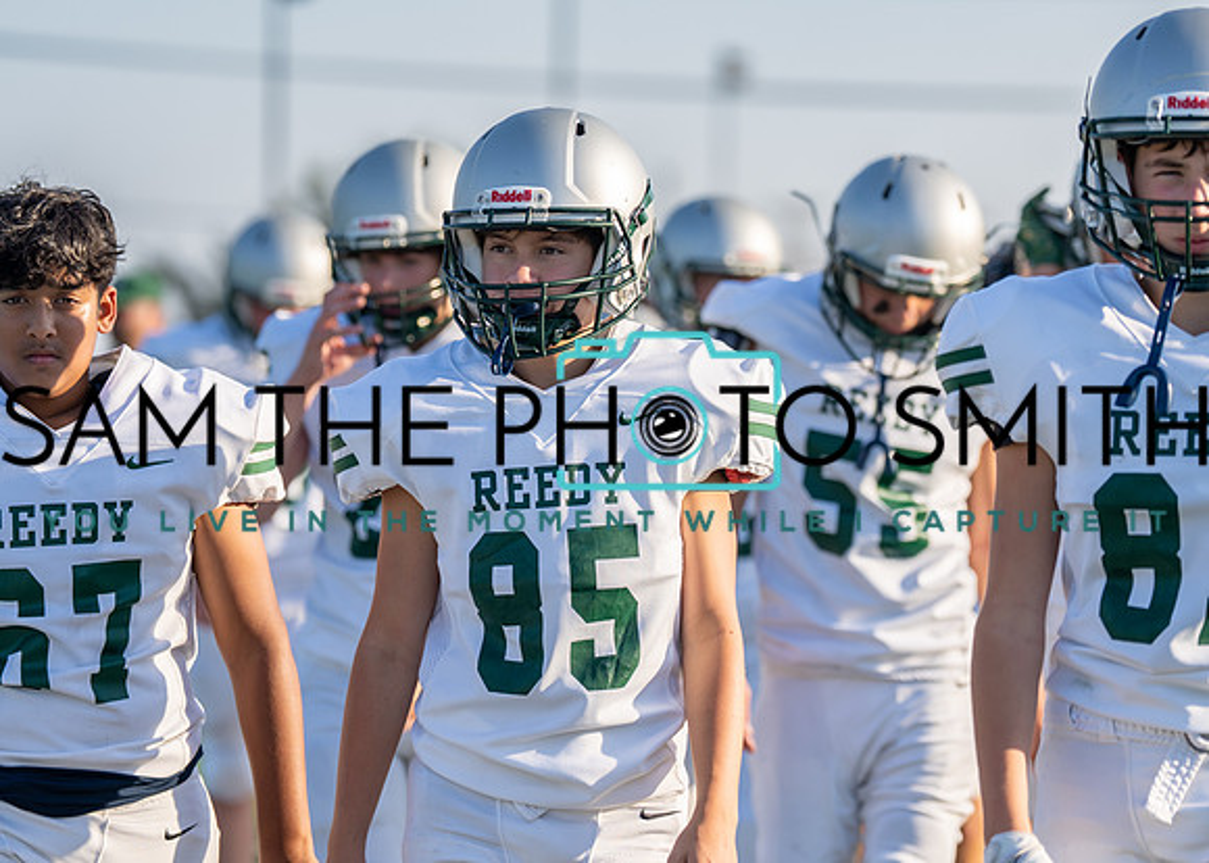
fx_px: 6543
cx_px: 622
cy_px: 400
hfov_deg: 10.6
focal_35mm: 191
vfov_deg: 7.5
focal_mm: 128
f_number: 2.8
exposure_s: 1/1600
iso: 100
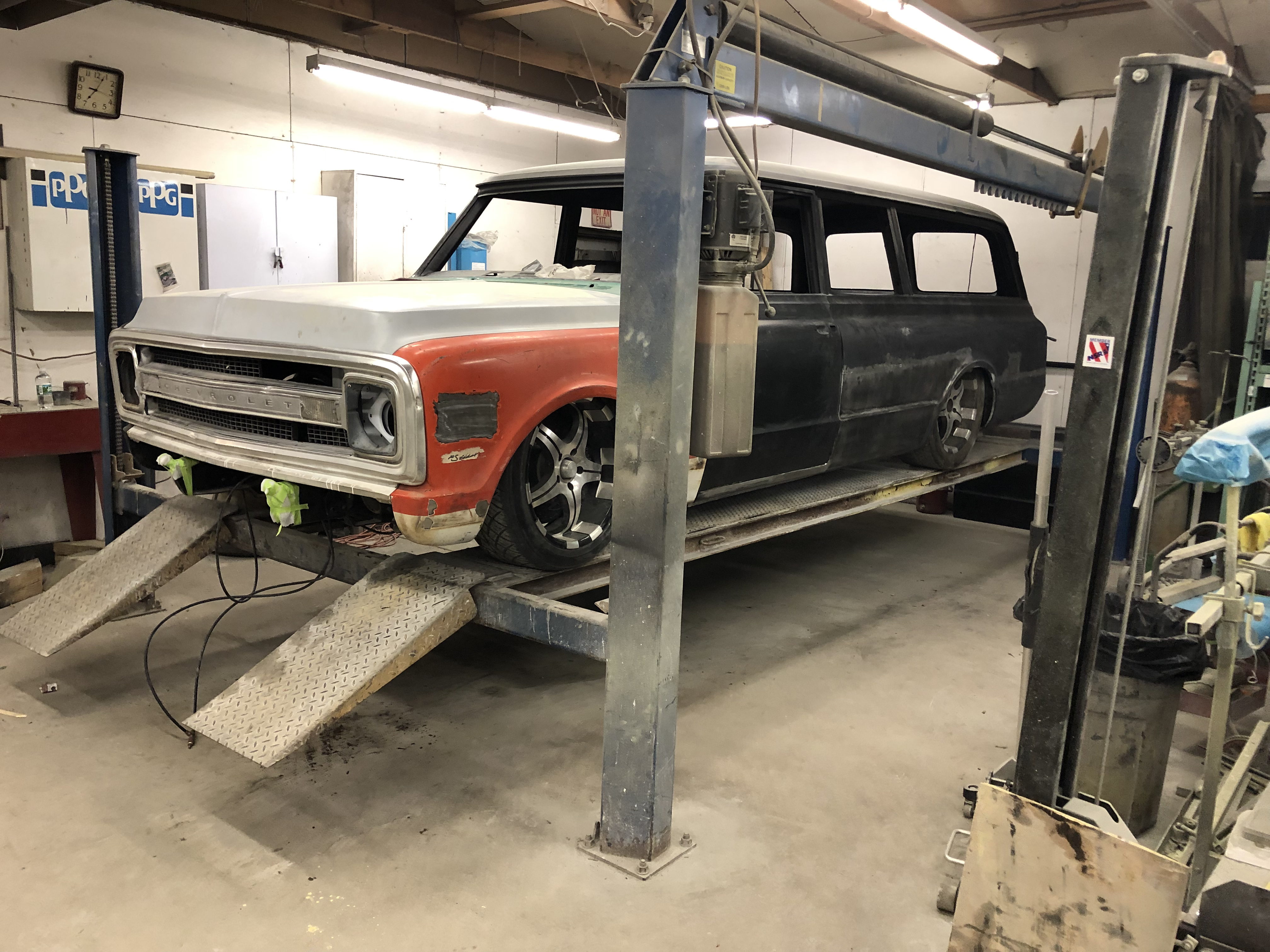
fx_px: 1027
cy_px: 476
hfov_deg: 63.4
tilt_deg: -11.1
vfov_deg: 49.7
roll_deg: -2.5
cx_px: 635
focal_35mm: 28
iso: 64
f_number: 1.8
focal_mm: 3.99
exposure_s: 1/15
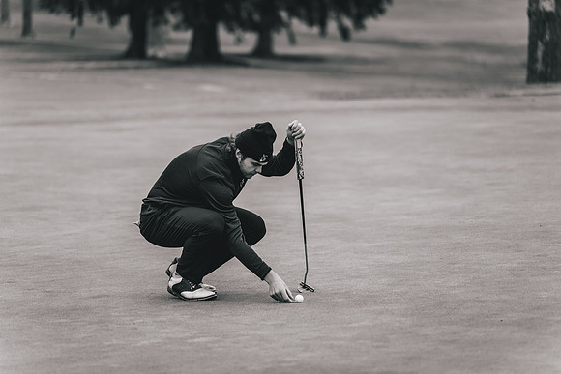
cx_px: 281
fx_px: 2426
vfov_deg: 8.8
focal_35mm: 156
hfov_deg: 13.2
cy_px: 187
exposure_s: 1/3200
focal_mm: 150
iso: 640
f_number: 2.8
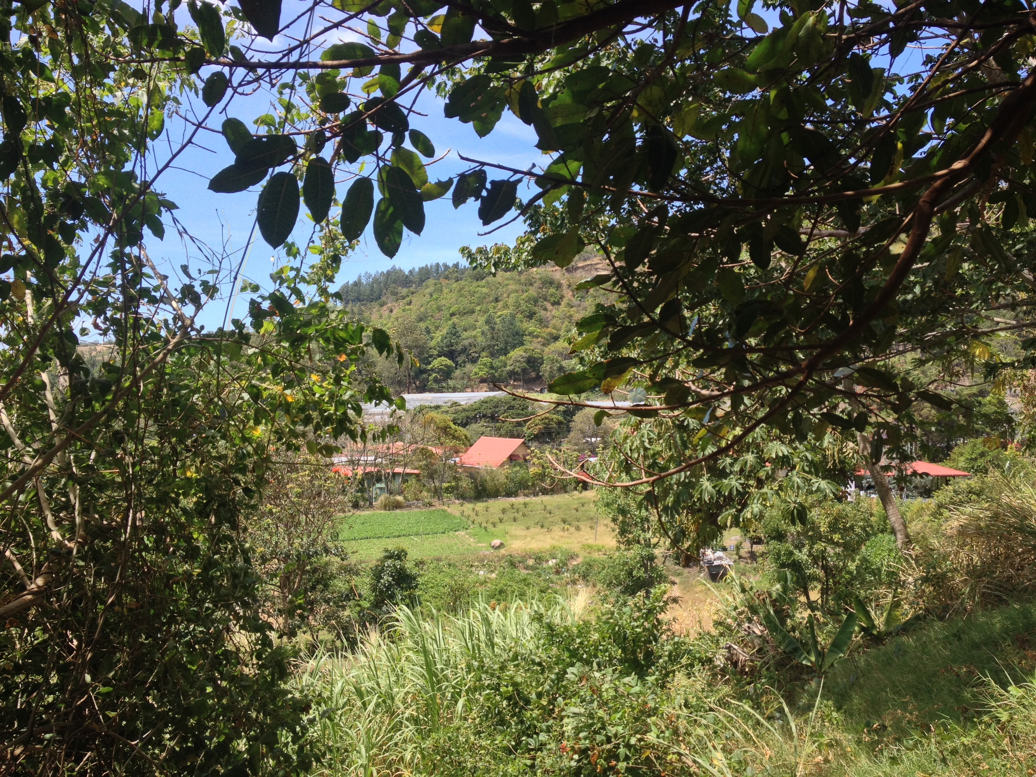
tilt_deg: -2.0
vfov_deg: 40.7
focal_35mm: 35
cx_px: 518
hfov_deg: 52.6
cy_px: 388
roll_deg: -0.2
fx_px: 1047
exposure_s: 1/581
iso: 50
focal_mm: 4.28
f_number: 2.4
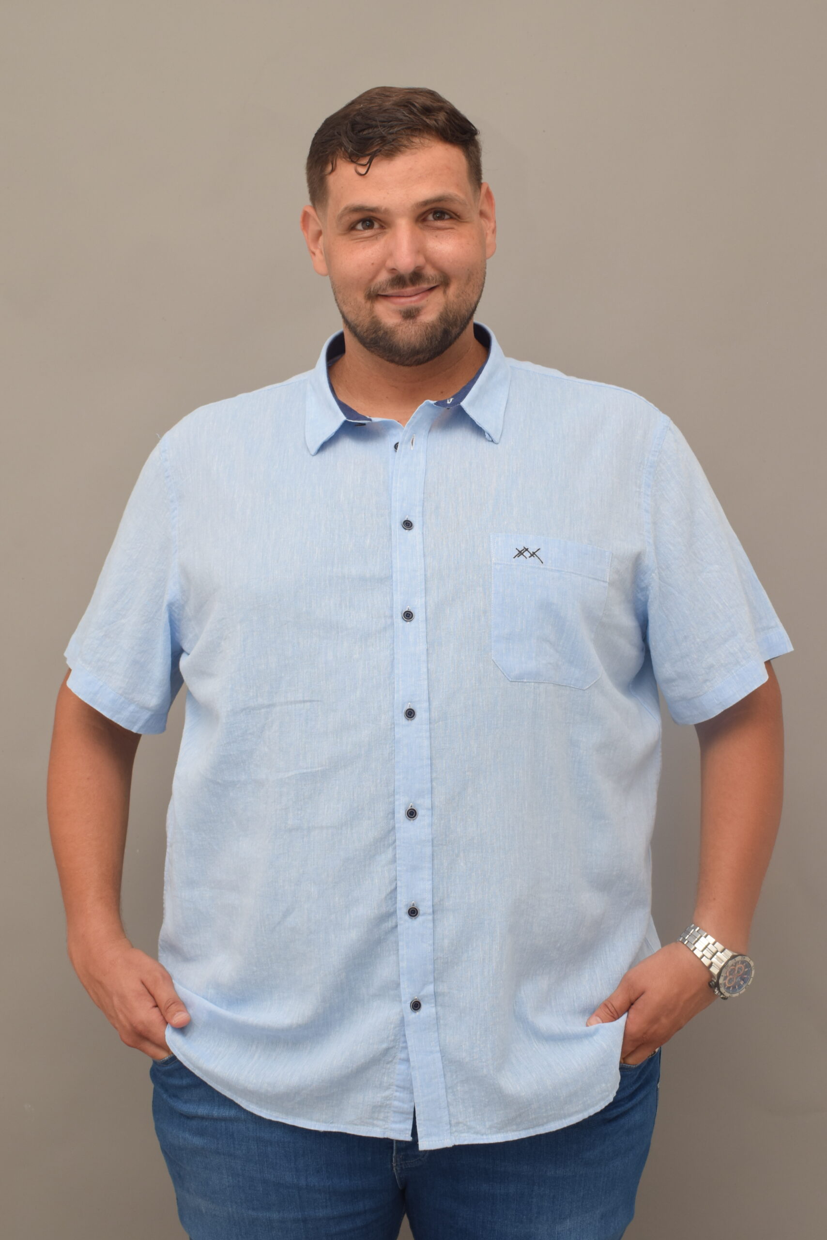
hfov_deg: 28.1
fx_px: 1653
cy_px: 620
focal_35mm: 48
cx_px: 414
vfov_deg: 41.1
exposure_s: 1/80
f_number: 10
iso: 400
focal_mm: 32
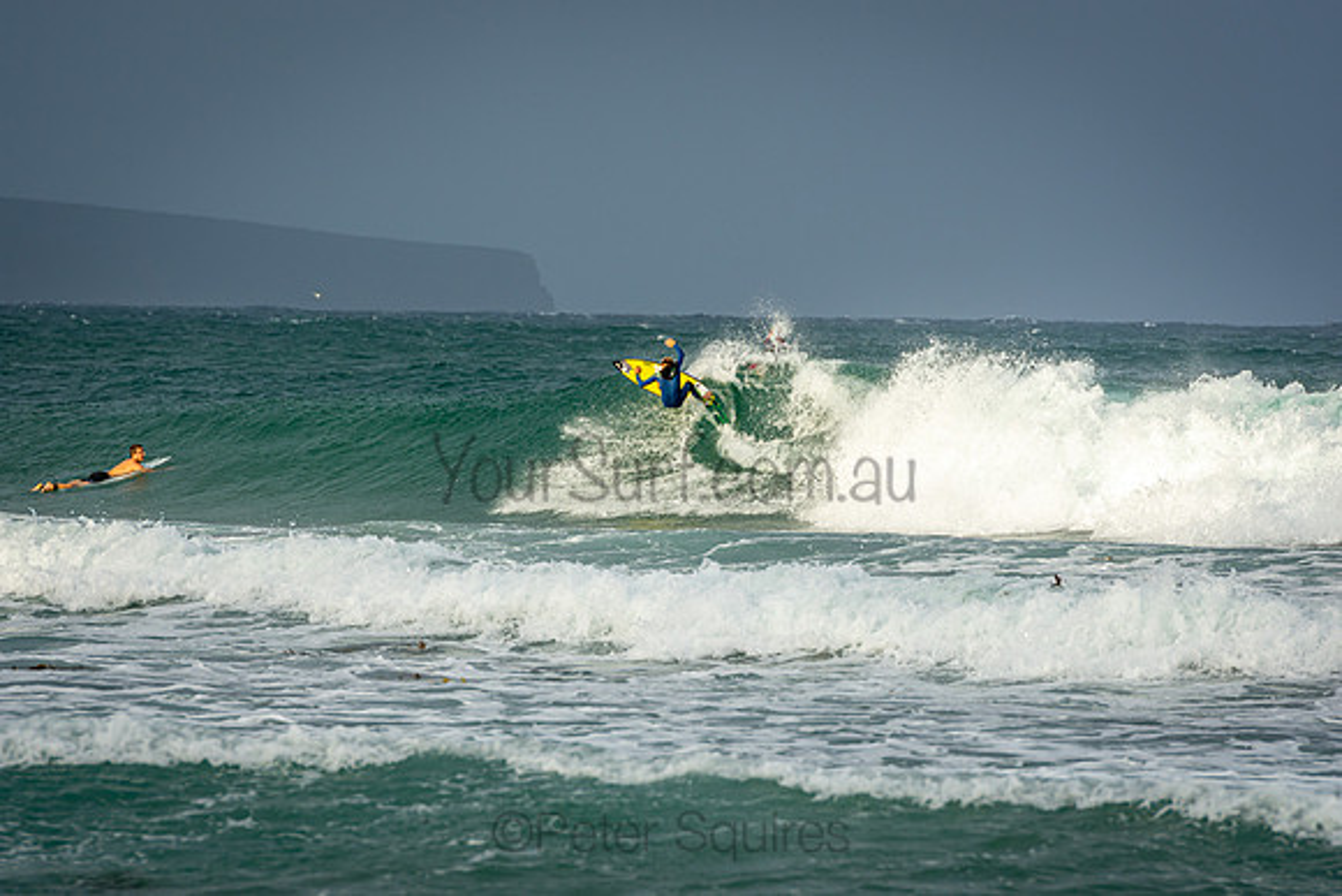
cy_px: 448
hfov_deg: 6.9
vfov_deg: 4.6
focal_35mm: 300
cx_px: 671
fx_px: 11185
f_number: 5.6
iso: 200
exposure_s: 1/640
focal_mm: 200
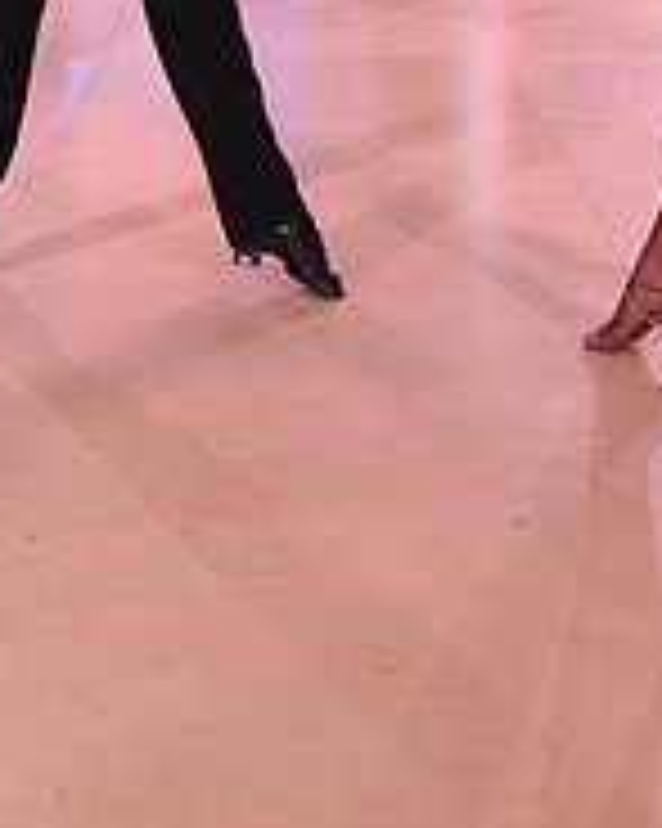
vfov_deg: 20.0
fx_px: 2181
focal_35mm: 89
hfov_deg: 17.2
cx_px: 439
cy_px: -212
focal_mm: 30
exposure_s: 1/320
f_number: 6.3
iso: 2500
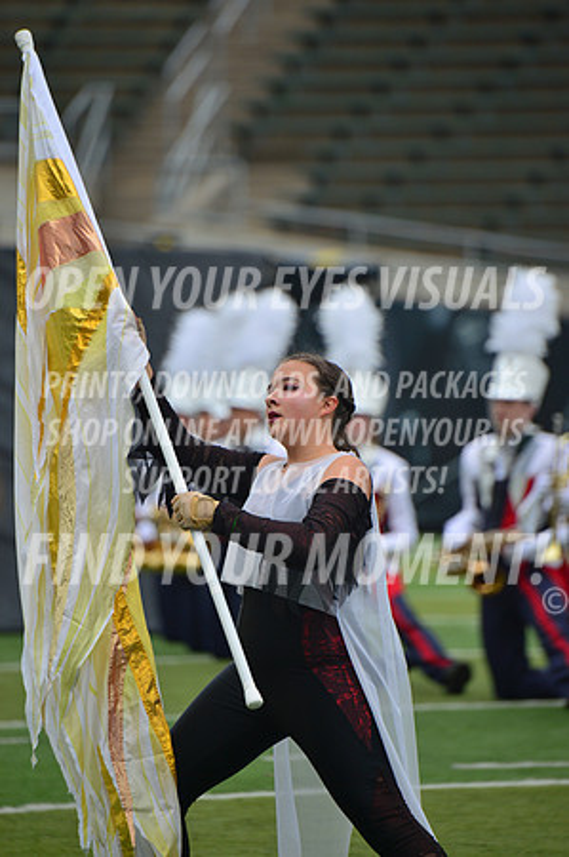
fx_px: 9505
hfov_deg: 3.4
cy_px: 428
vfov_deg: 5.2
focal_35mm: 400
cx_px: 284
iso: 200
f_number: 5.6
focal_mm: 400
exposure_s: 1/1000
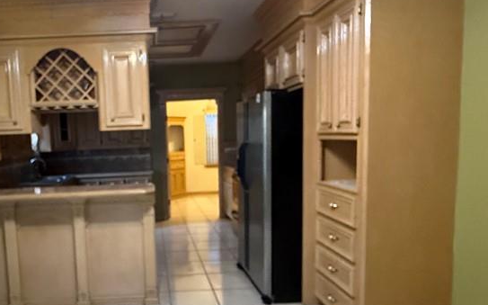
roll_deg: +2.7
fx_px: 372
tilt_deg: -5.5
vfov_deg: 44.4
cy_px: 175
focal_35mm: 28
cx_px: 150
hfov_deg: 64.2
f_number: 2.2
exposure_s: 1/60
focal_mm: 2.22
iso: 1000
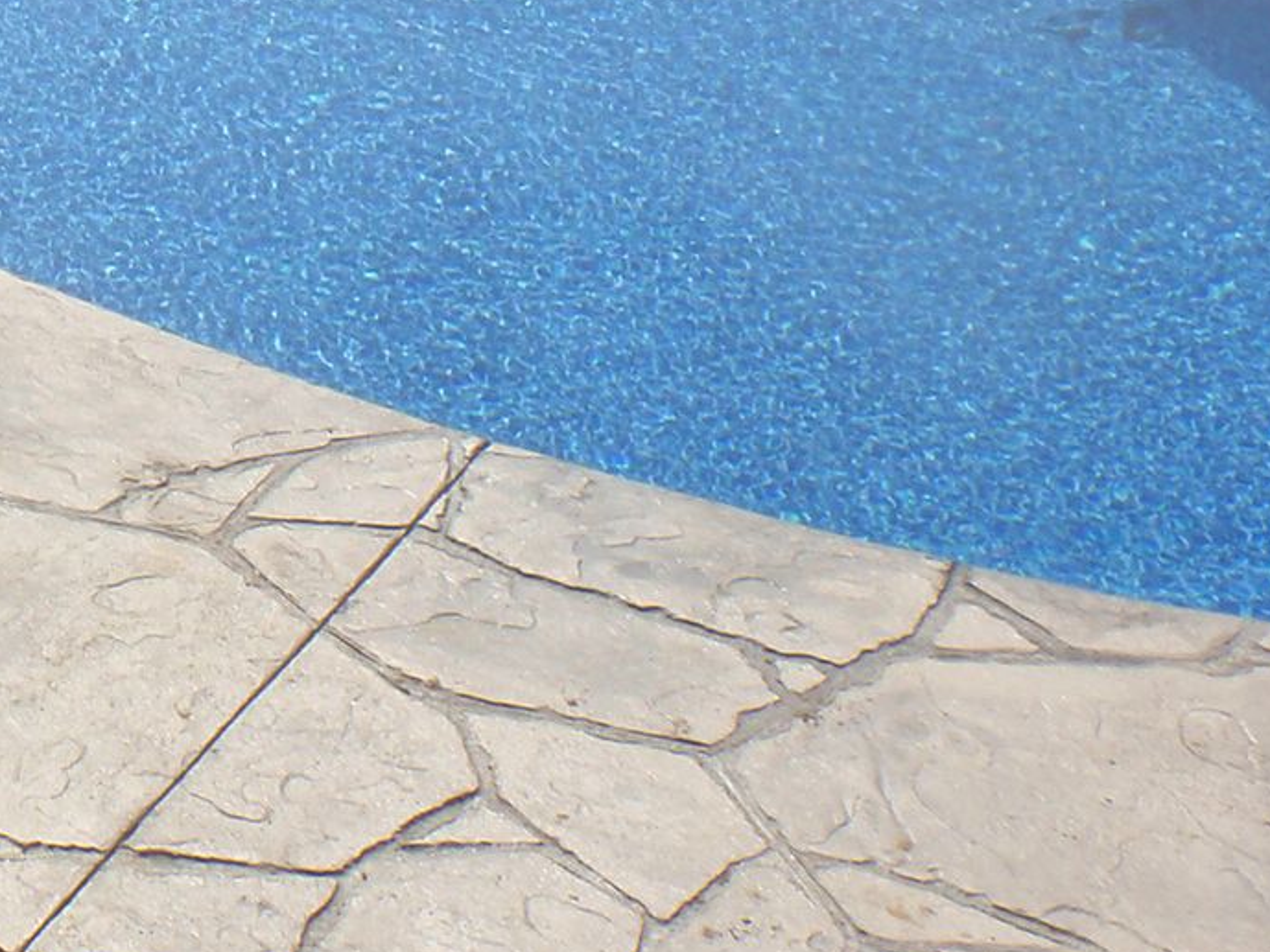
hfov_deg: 16.9
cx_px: -713
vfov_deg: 13.4
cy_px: -468
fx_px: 3816
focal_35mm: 104
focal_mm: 5
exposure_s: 1/160
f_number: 8
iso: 64
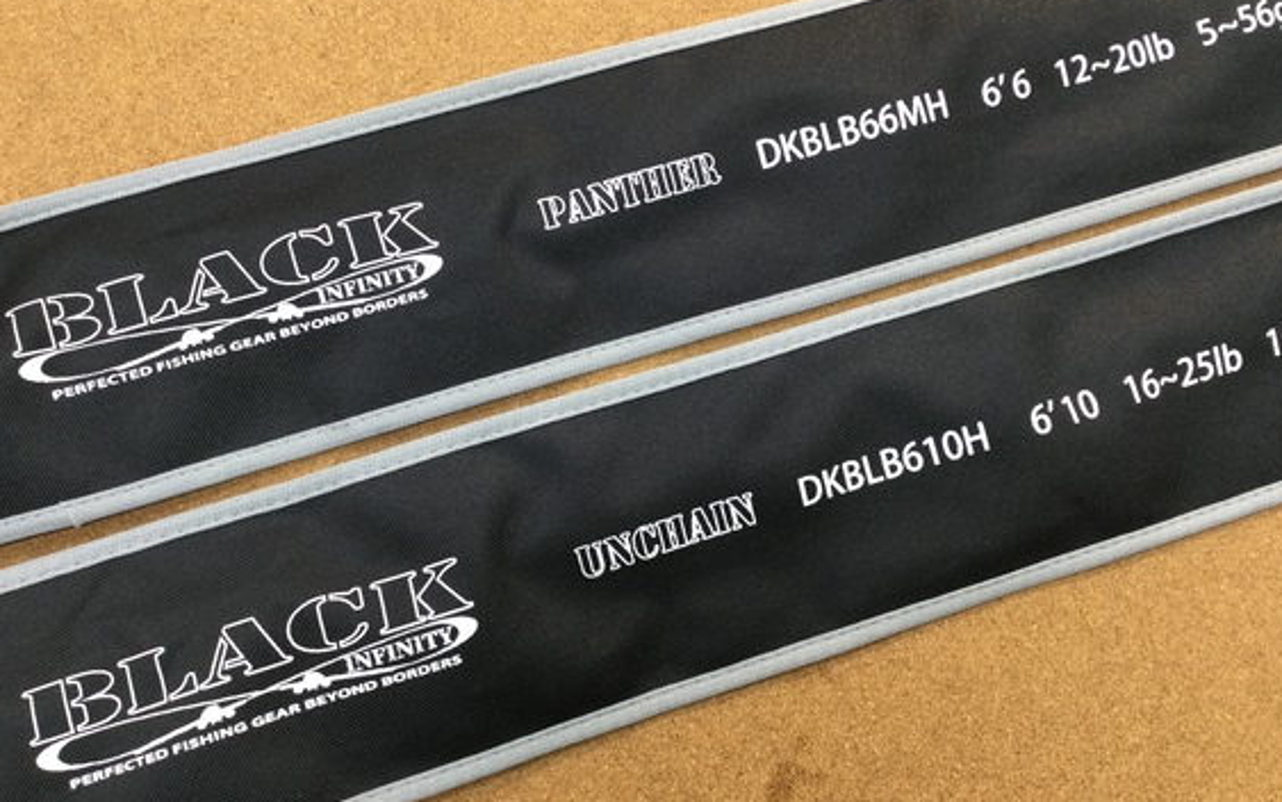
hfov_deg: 55.3
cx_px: 647
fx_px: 1223
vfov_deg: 36.3
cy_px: 371
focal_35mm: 35
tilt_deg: -78.6
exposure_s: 1/30
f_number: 2.4
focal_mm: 3.3
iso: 50
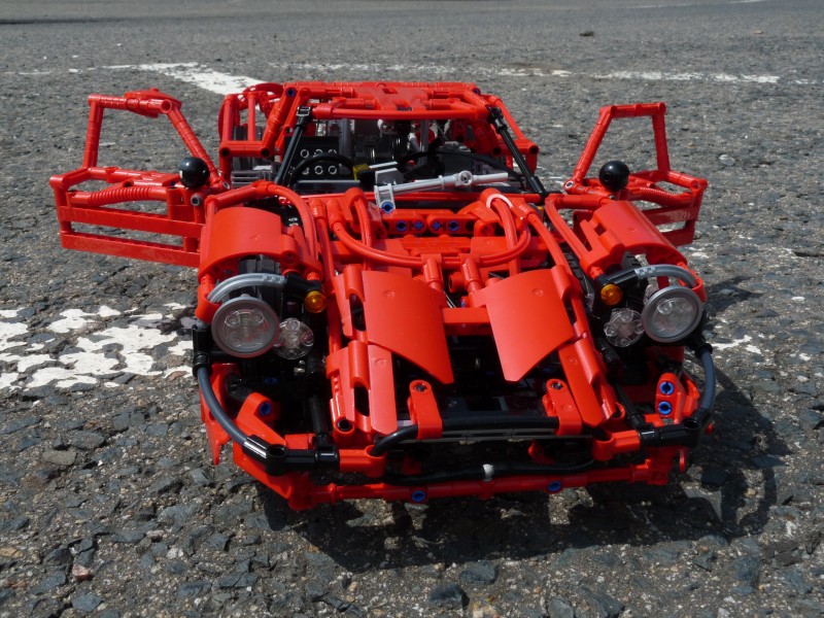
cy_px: 309
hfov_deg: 47.9
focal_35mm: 39
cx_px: 412
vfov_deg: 36.8
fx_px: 928
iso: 100
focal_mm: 6.9
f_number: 8
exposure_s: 1/400
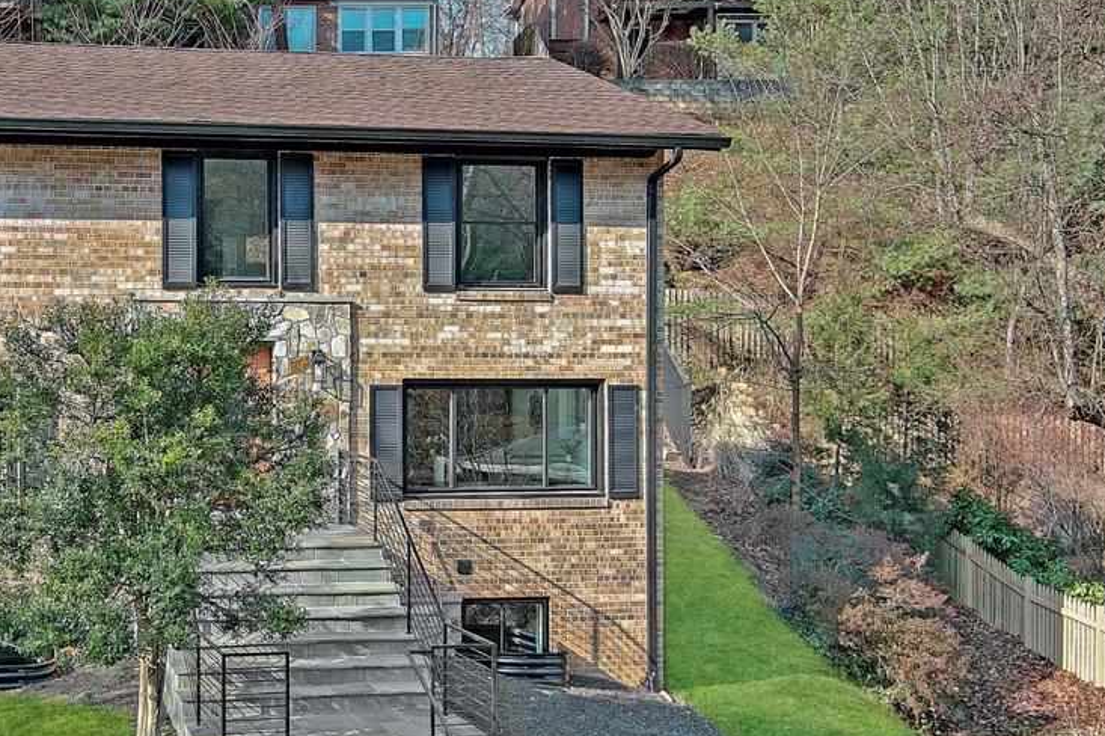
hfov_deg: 34.0
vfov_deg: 23.8
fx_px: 1749
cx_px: 211
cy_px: 366
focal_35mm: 57
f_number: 2.8
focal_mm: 10.57
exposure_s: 1/466
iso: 100
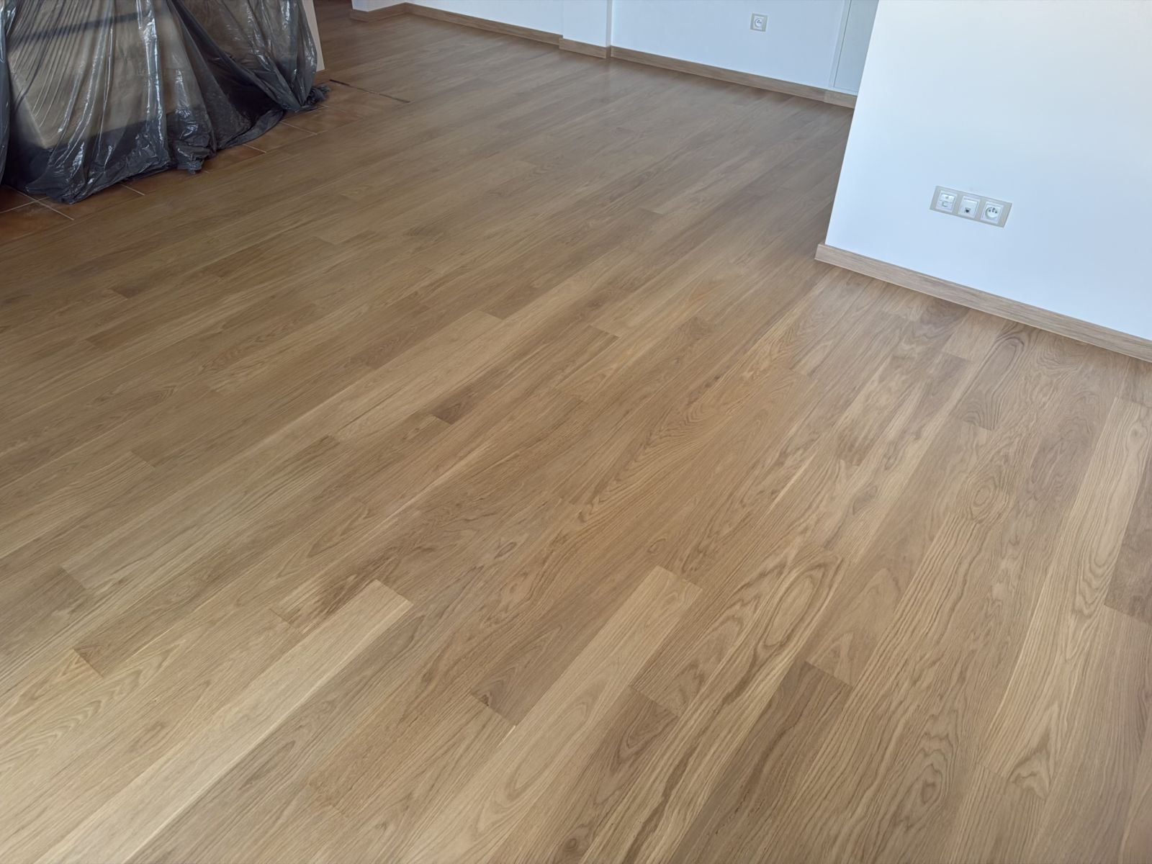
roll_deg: +1.4
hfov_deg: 71.6
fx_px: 799
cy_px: 432
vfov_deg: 56.8
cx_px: 576
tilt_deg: -38.5
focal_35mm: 24
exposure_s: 1/60
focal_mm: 6.76
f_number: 1.78
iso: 200
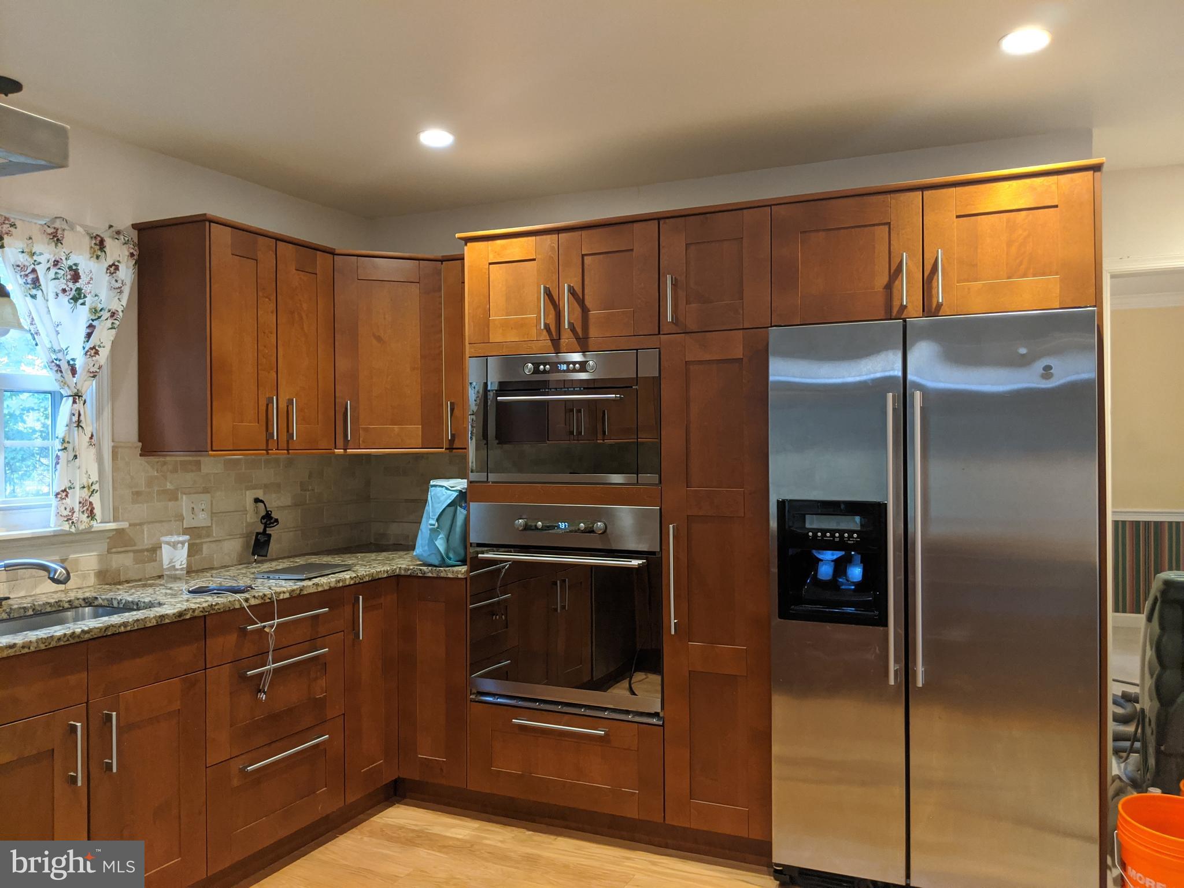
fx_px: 924
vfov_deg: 51.4
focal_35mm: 27
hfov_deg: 65.3
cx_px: 592
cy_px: 444
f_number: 1.8
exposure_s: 1/60
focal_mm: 4.44
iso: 393
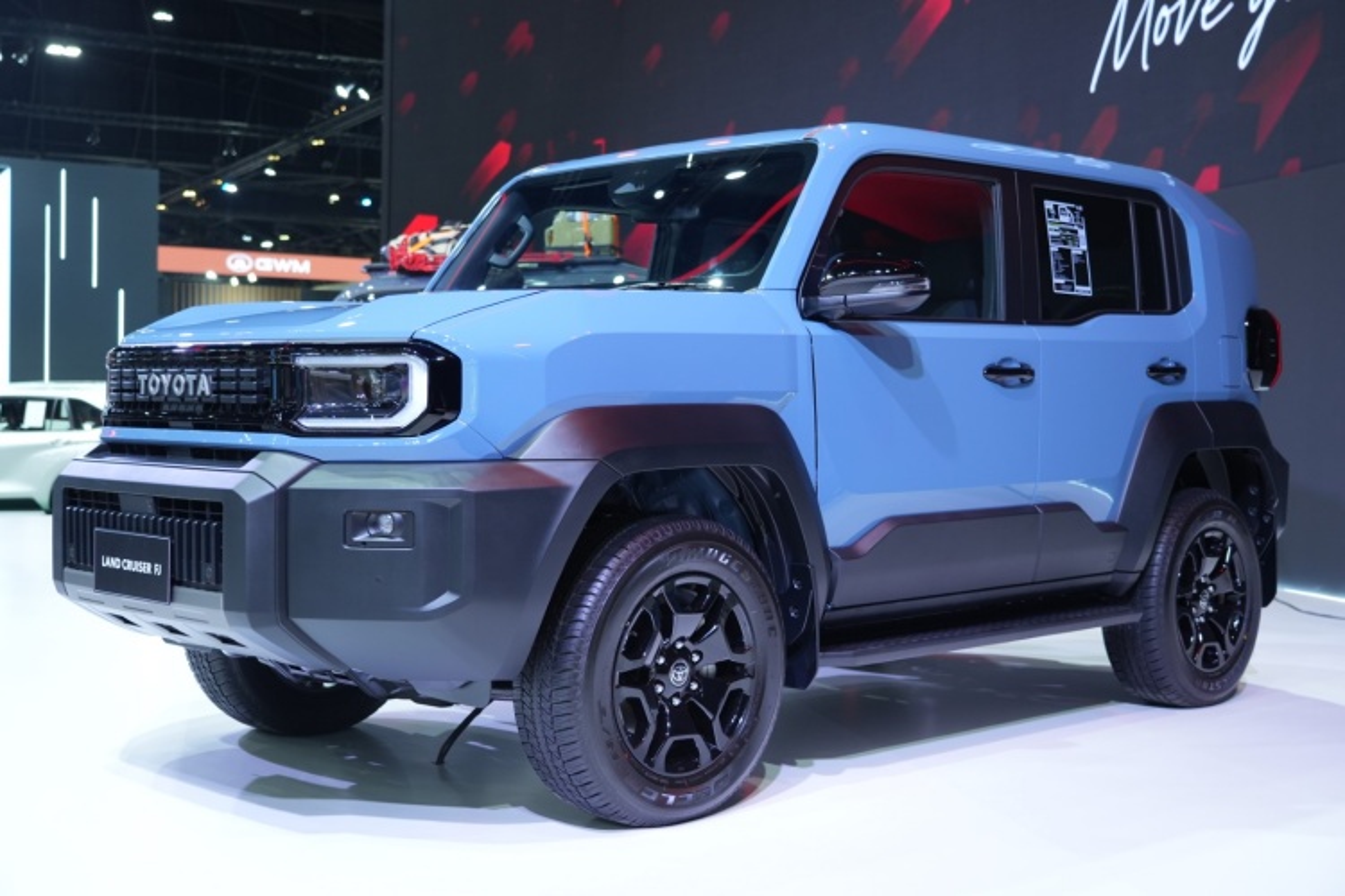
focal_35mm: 43
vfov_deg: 31.2
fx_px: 1606
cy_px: 448
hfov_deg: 45.4
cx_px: 672
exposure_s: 1/125
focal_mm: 43
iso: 1000
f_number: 4
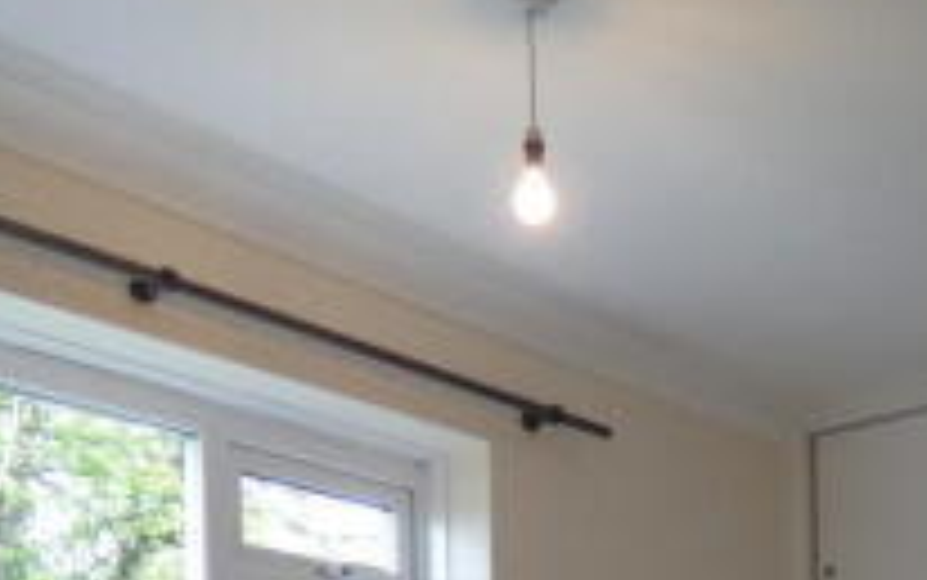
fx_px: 1517
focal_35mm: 60
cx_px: 718
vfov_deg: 18.9
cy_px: 883
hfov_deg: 33.2
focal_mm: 3.6
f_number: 2.8
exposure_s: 1/60
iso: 200
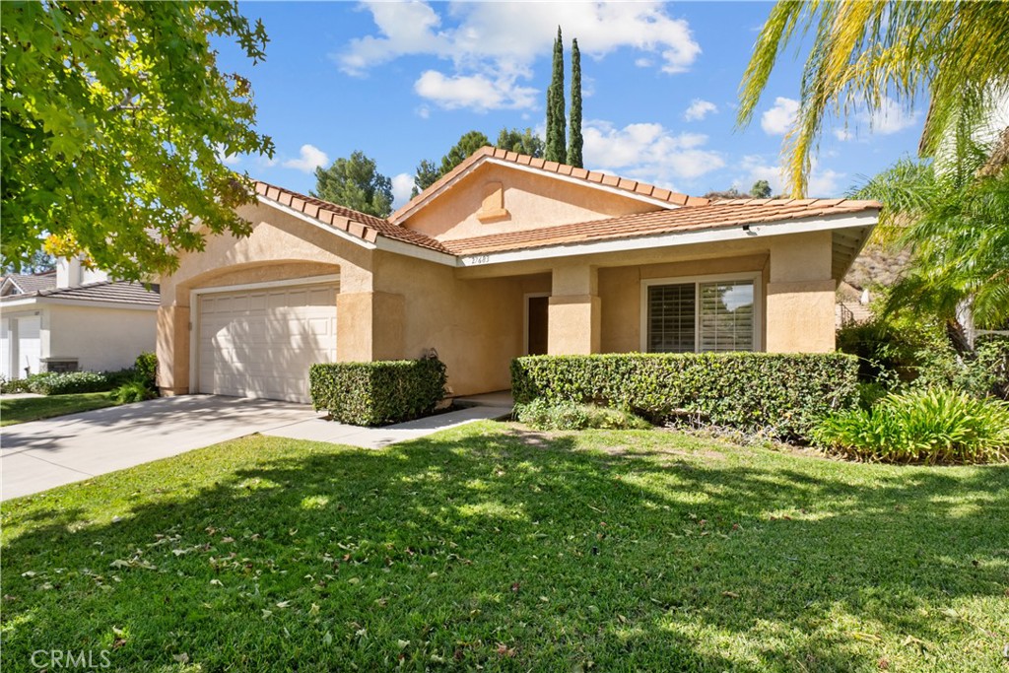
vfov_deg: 73.8
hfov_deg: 96.7
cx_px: 504
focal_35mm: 16
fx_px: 448
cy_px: 336
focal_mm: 16
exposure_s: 1/60
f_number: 9
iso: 100
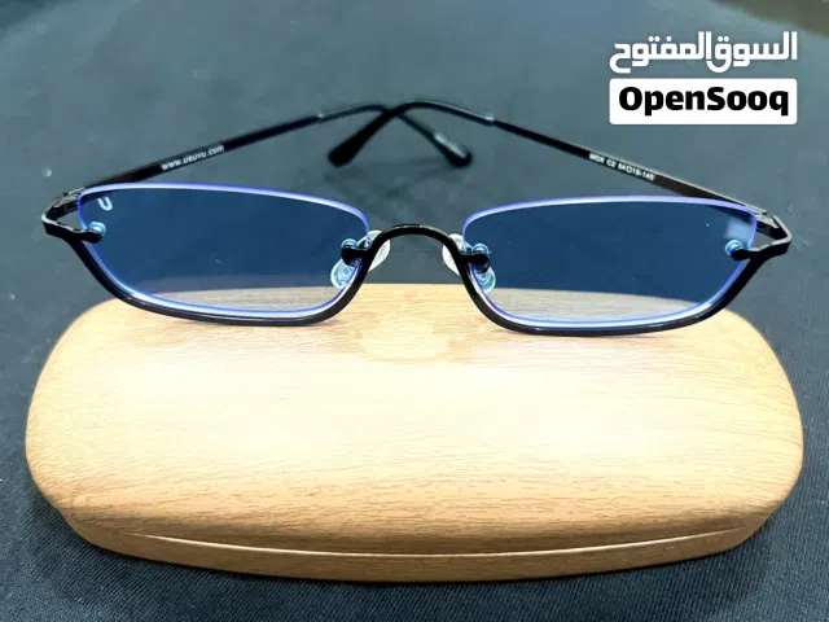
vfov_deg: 53.1
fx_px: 623
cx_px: 414
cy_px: 311
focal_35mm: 26
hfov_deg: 67.3
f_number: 1.5
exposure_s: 1/41
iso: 500
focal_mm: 5.7
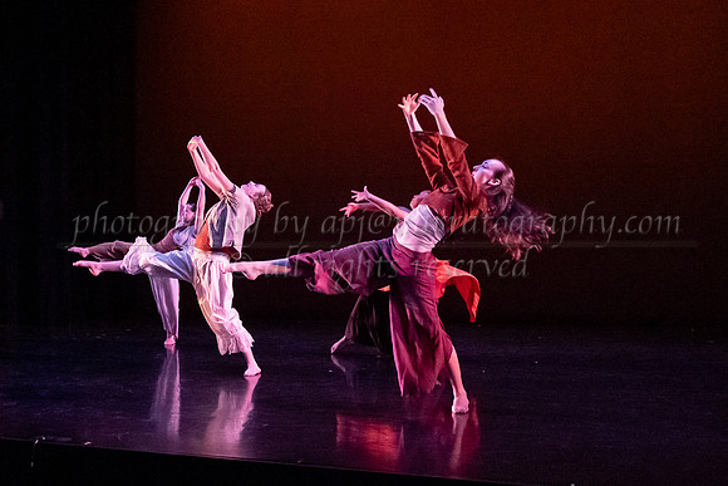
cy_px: 253
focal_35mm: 56
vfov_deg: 24.1
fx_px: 1136
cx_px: 29
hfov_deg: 33.1
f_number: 4
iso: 4000
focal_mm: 28
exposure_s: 1/400
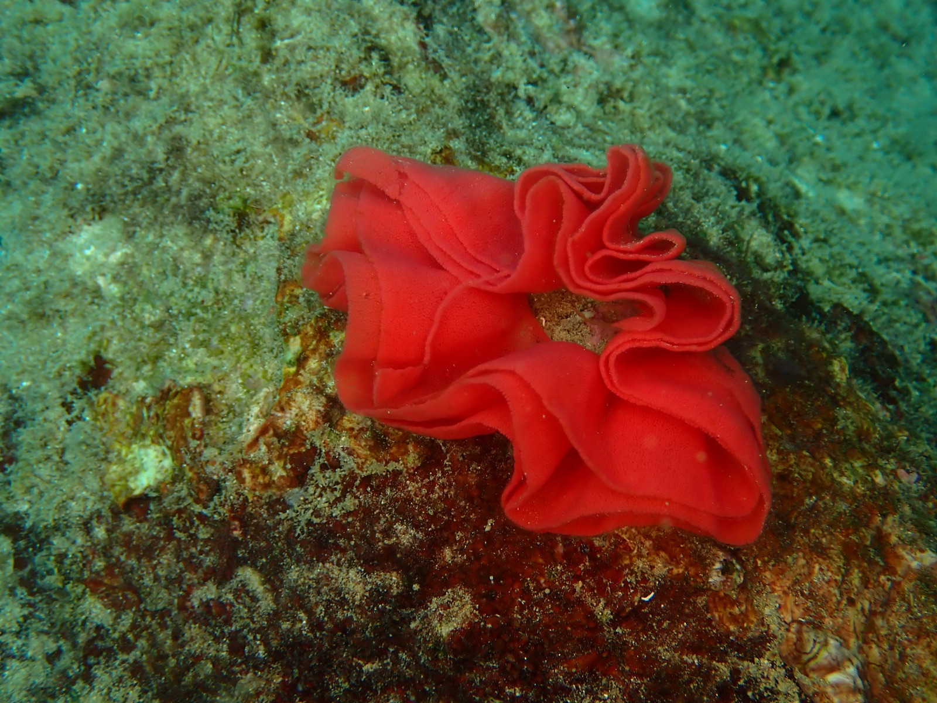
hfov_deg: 45.8
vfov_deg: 35.1
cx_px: 468
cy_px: 352
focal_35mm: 41
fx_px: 1110
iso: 100
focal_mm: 7.31
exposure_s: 1/250
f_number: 4
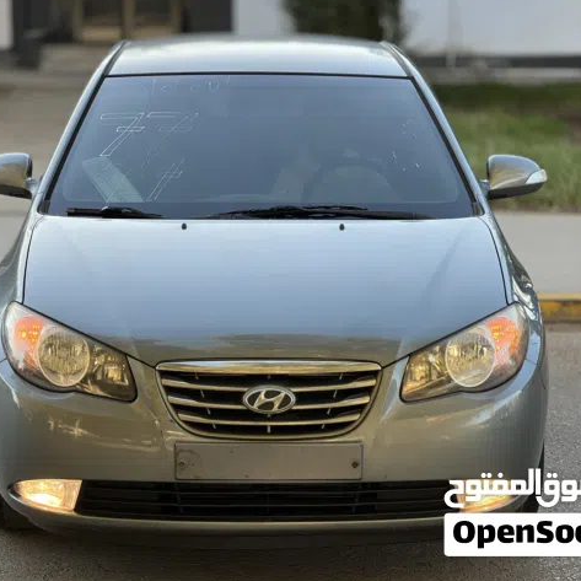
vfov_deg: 18.9
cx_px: 259
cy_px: 291
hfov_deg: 18.9
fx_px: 1747
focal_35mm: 92
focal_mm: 9
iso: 64
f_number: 2.8
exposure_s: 1/121
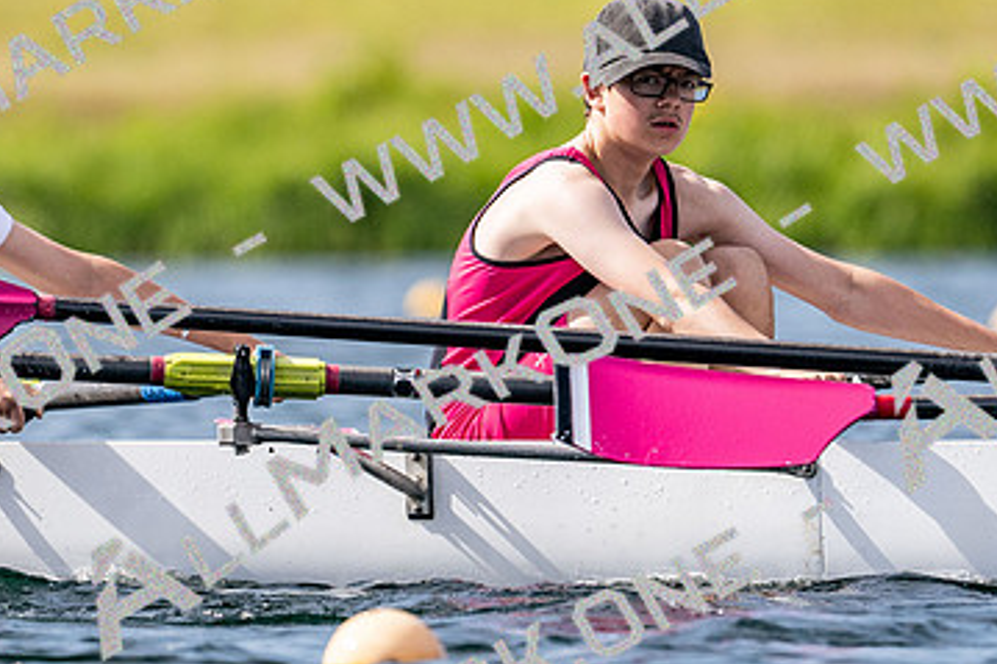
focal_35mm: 969
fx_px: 26822
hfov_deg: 2.1
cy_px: 231
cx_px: 653
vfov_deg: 1.4
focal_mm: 400
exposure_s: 1/2500
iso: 250
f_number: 4.5
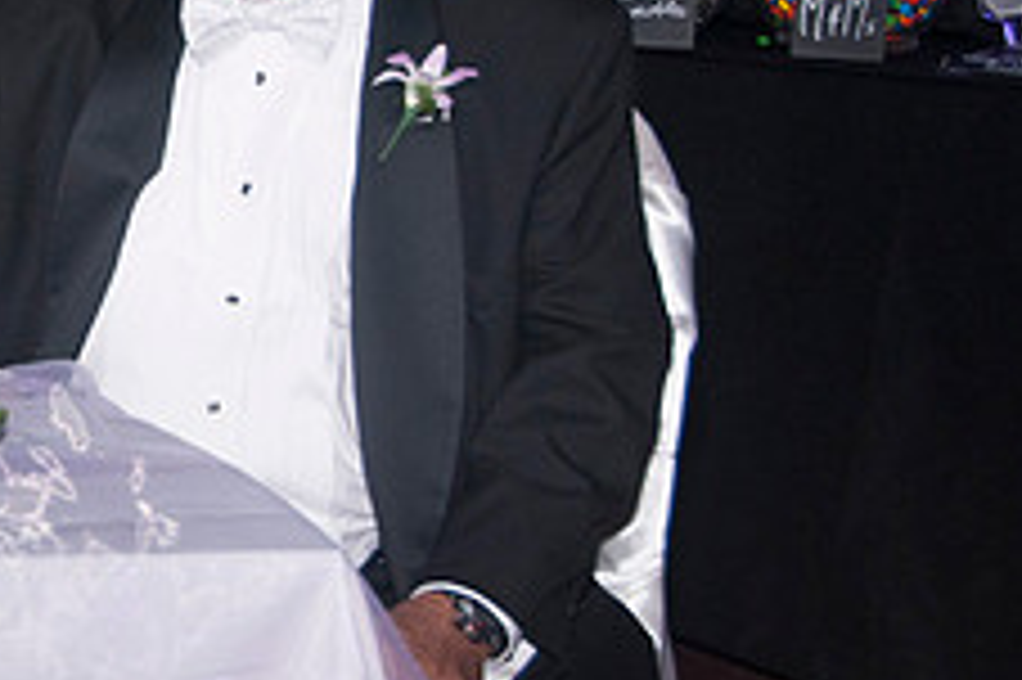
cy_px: 43
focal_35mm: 153
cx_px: -207
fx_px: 4340
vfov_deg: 8.9
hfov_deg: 13.1
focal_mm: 40
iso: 400
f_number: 5.6
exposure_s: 1/30
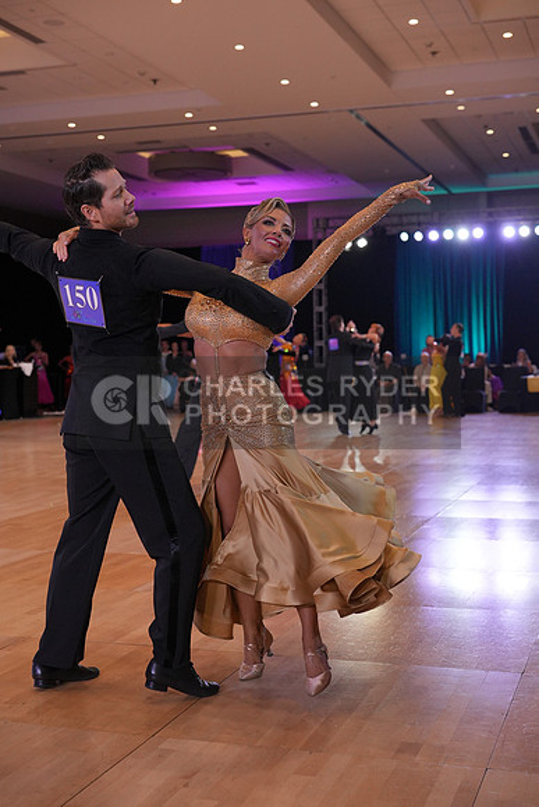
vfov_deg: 39.6
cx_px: 270
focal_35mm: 50
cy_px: 404
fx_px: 1122
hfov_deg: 27.0
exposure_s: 1/500
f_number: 4
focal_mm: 50
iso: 1600
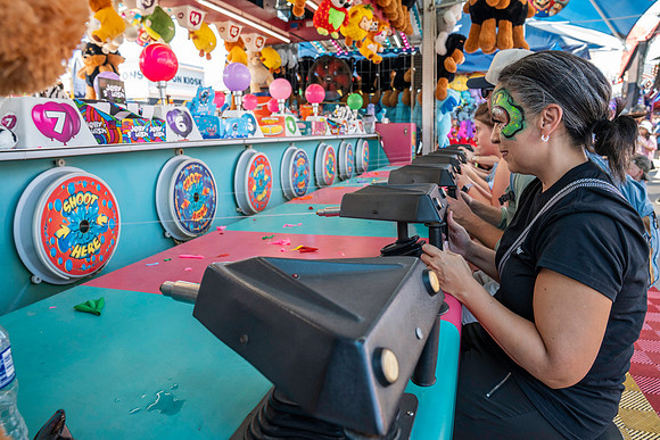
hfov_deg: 73.7
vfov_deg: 53.2
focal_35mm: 24
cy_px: 220
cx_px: 330
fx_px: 440
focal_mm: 24
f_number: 5.6
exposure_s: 1/200
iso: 1000
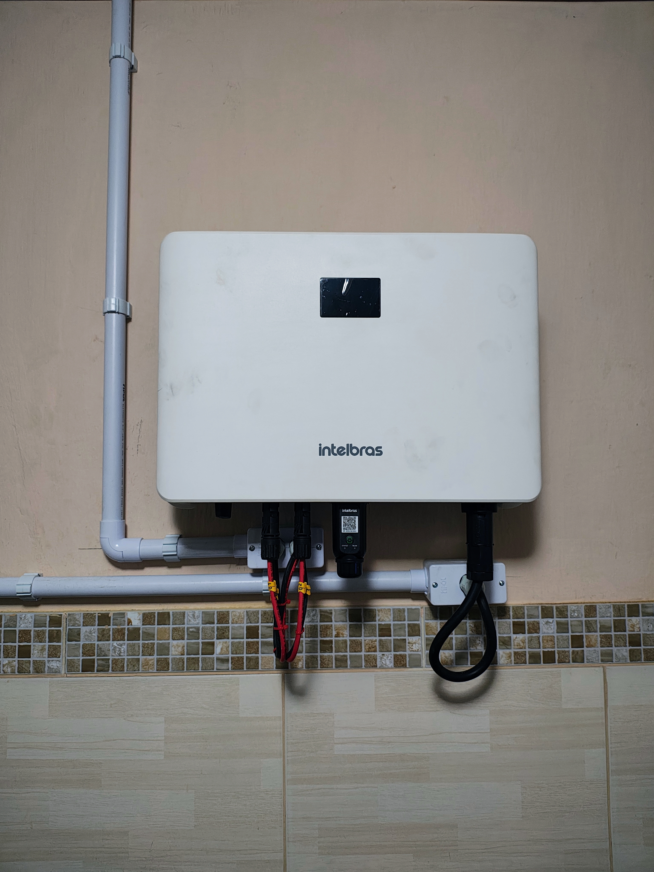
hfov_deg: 54.9
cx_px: 327
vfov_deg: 69.4
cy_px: 436
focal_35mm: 25
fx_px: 630
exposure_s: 1/40
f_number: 1.4
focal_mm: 5.89
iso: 784
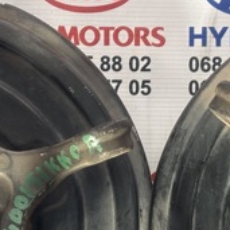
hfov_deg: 10.2
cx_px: 159
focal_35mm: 172
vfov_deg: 10.1
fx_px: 1293
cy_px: 252
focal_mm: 5.96
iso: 40
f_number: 1.6
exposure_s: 1/121
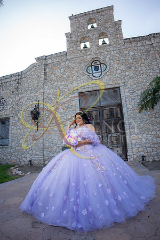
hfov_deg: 61.9
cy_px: 120
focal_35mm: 20
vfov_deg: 84.0
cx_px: 80
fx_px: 133
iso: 125
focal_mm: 20
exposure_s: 1/800
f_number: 2.8
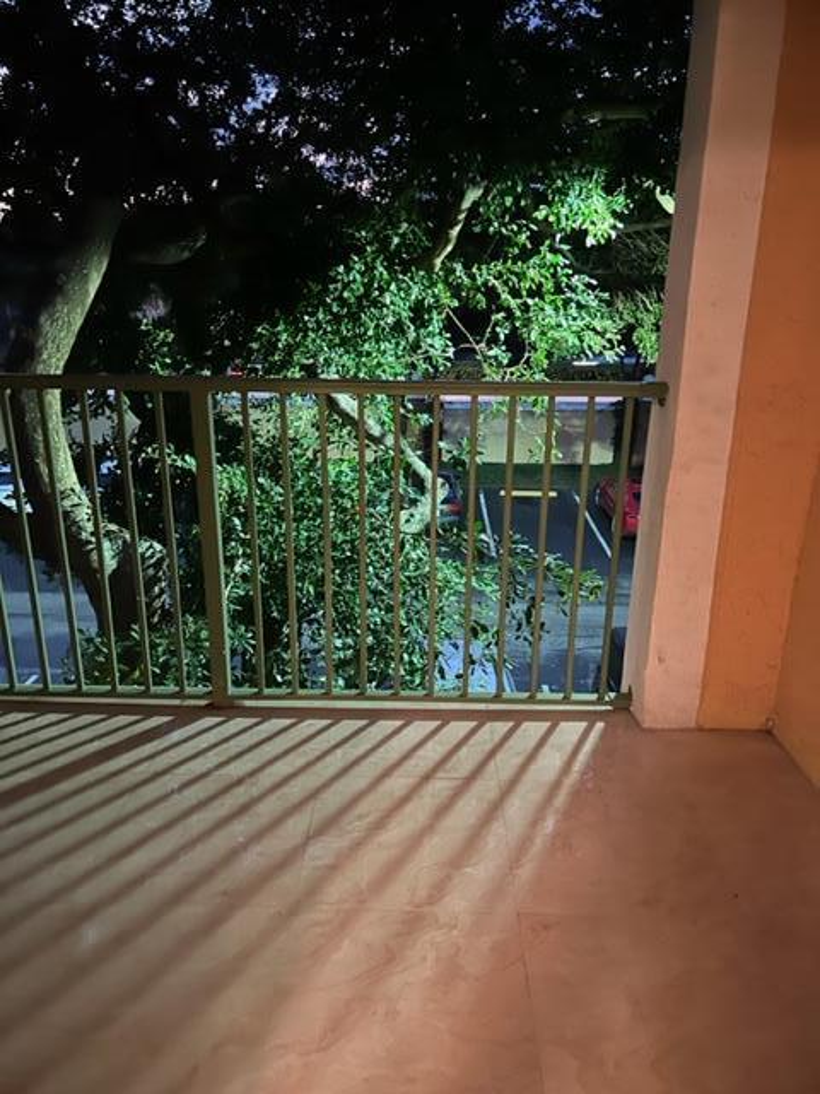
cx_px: 410
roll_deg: -1.7
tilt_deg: -19.6
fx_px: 821
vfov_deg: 67.3
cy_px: 547
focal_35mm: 26
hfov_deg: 53.1
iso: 640
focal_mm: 5.7
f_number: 1.5
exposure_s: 1/12
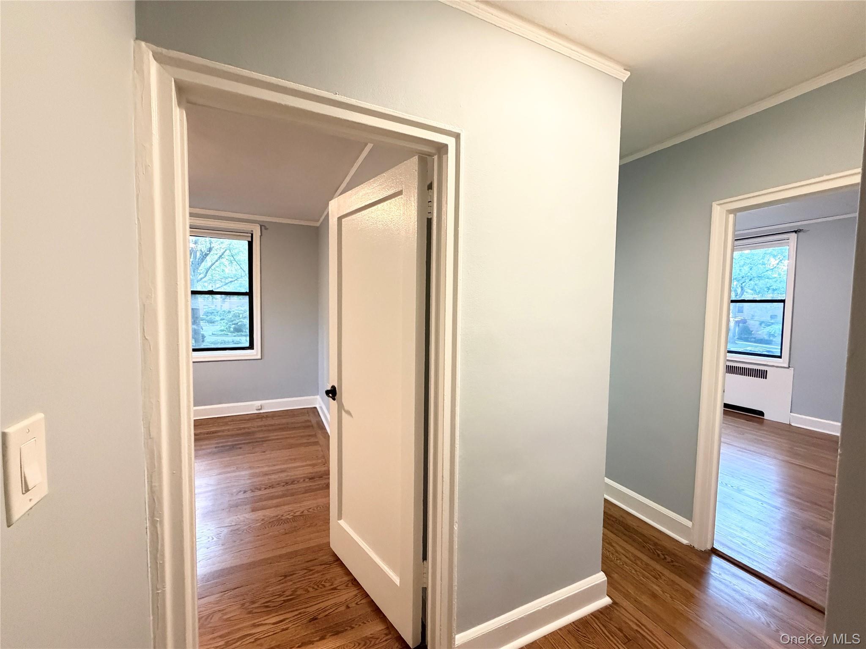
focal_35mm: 14
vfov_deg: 85.7
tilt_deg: -4.9
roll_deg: +0.3
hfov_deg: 102.1
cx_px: 433
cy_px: 324
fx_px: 350
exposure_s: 1/60
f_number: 2.2
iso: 640
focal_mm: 2.22
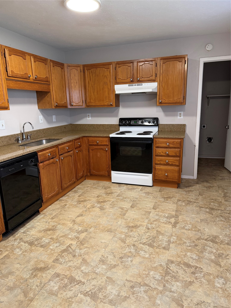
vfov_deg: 71.6
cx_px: 116
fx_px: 214
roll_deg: +0.4
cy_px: 154
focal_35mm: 24
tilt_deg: -14.3
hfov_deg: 56.8
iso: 250
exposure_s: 1/60
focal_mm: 6.76
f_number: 1.78
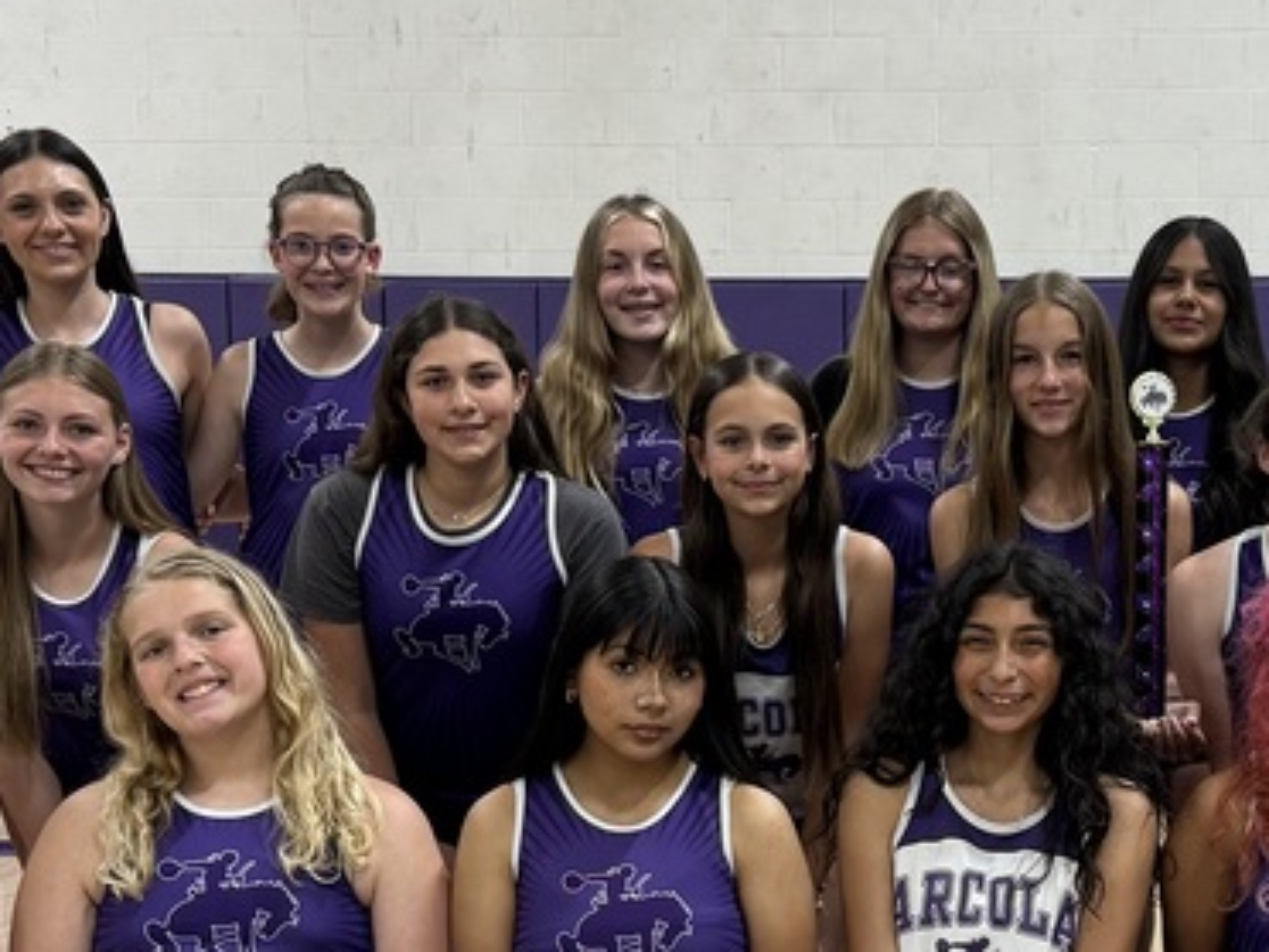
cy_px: 829
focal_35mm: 66
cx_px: 948
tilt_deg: -8.4
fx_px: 2420
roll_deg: -0.3
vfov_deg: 21.8
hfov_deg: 29.0
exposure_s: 1/60
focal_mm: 6.76
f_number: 1.78
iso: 160
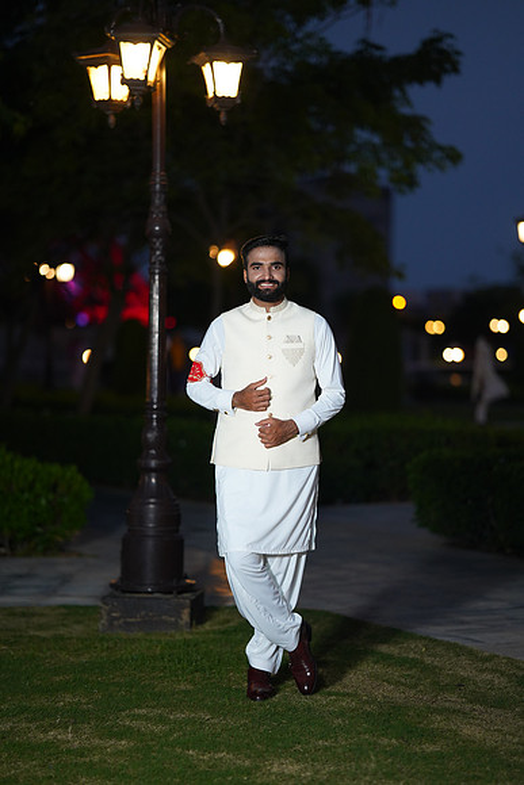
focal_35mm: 85
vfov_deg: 23.9
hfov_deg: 16.1
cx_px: 262
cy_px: 392
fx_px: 1855
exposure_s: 1/200
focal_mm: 85
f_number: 1.4
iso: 1000
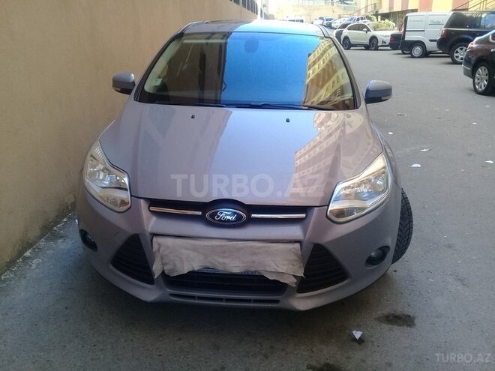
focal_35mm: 31
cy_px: 186
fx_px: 443
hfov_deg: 58.4
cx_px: 248
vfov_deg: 45.4
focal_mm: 3.3
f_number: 2.2
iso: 80
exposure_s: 1/100
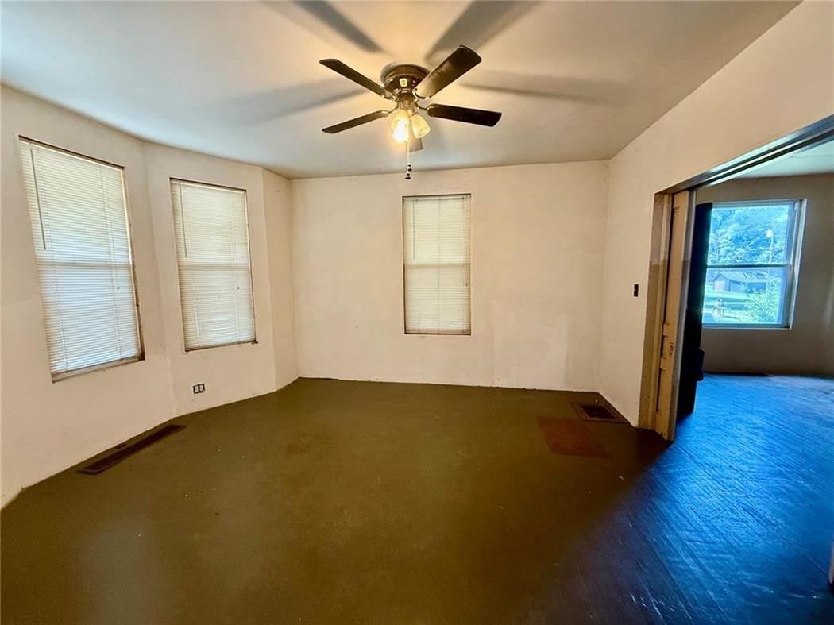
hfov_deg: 102.1
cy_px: 312
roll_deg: +1.3
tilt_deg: -6.7
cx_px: 417
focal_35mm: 14
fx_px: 337
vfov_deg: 85.7
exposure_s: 1/60
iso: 320
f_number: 2.2
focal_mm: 2.22
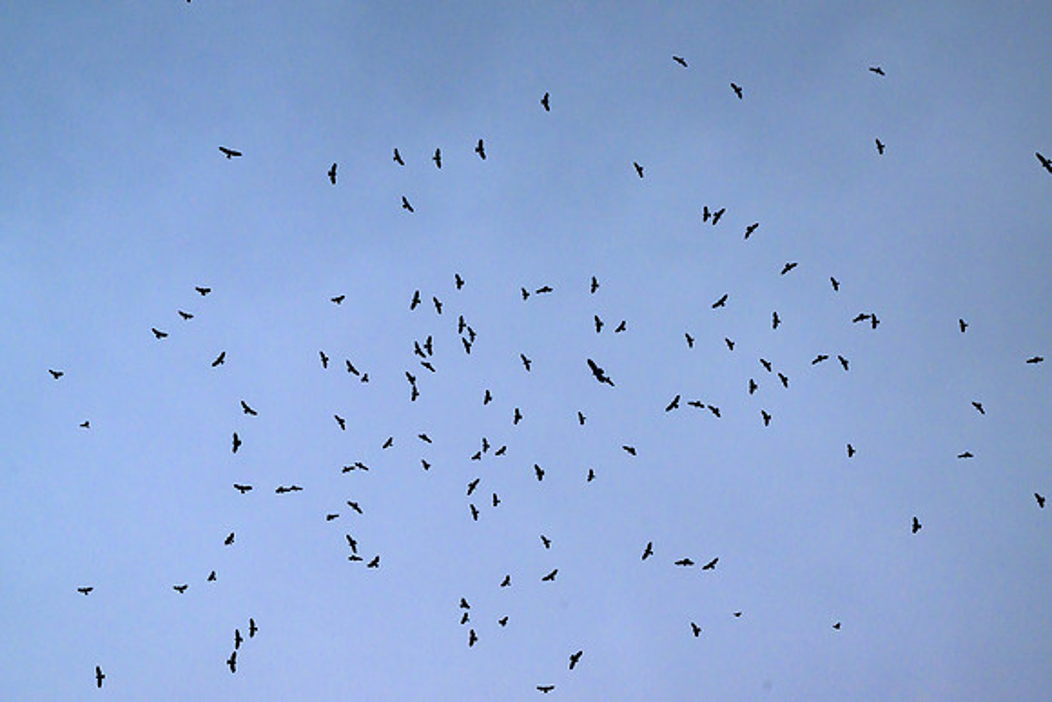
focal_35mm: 200
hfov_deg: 10.3
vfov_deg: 6.9
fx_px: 5846
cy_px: 351
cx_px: 526
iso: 1250
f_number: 8
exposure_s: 1/3200
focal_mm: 200
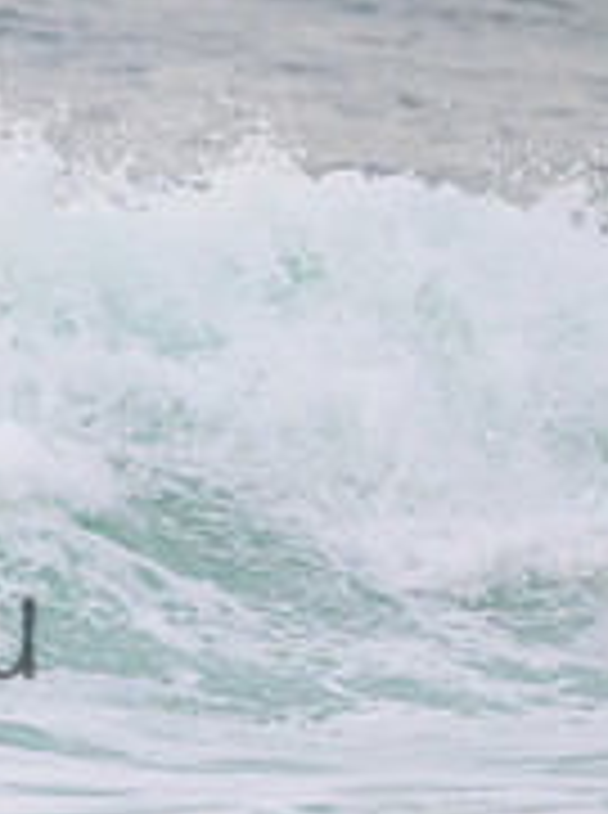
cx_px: -441
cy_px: 576
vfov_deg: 1.1
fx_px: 43526
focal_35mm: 1852
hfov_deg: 0.8
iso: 500
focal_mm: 400
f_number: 5.6
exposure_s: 1/2500
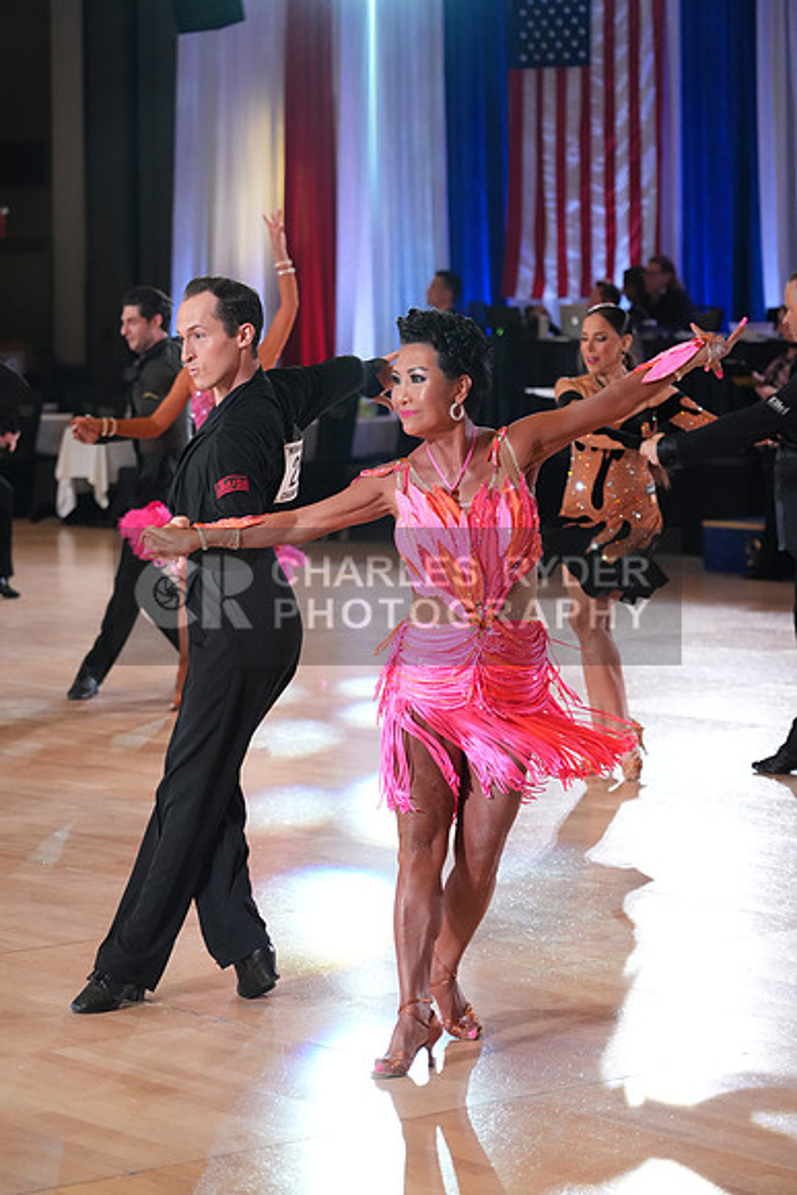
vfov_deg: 19.5
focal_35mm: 105
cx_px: 398
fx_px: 3485
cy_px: 598
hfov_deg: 13.0
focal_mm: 105
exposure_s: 1/500
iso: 4000
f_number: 4
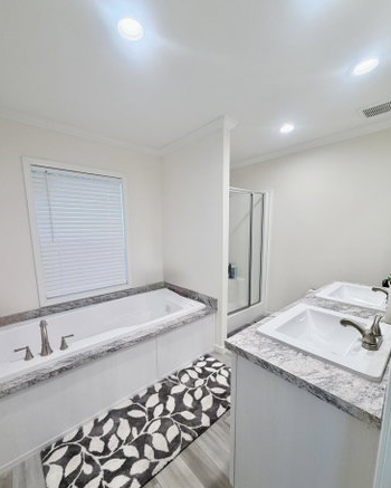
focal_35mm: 15
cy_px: 262
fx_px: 217
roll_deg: +0.2
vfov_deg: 96.6
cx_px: 194
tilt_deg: -8.9
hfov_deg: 84.1
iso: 125
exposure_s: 1/120
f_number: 2.2
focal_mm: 2.22
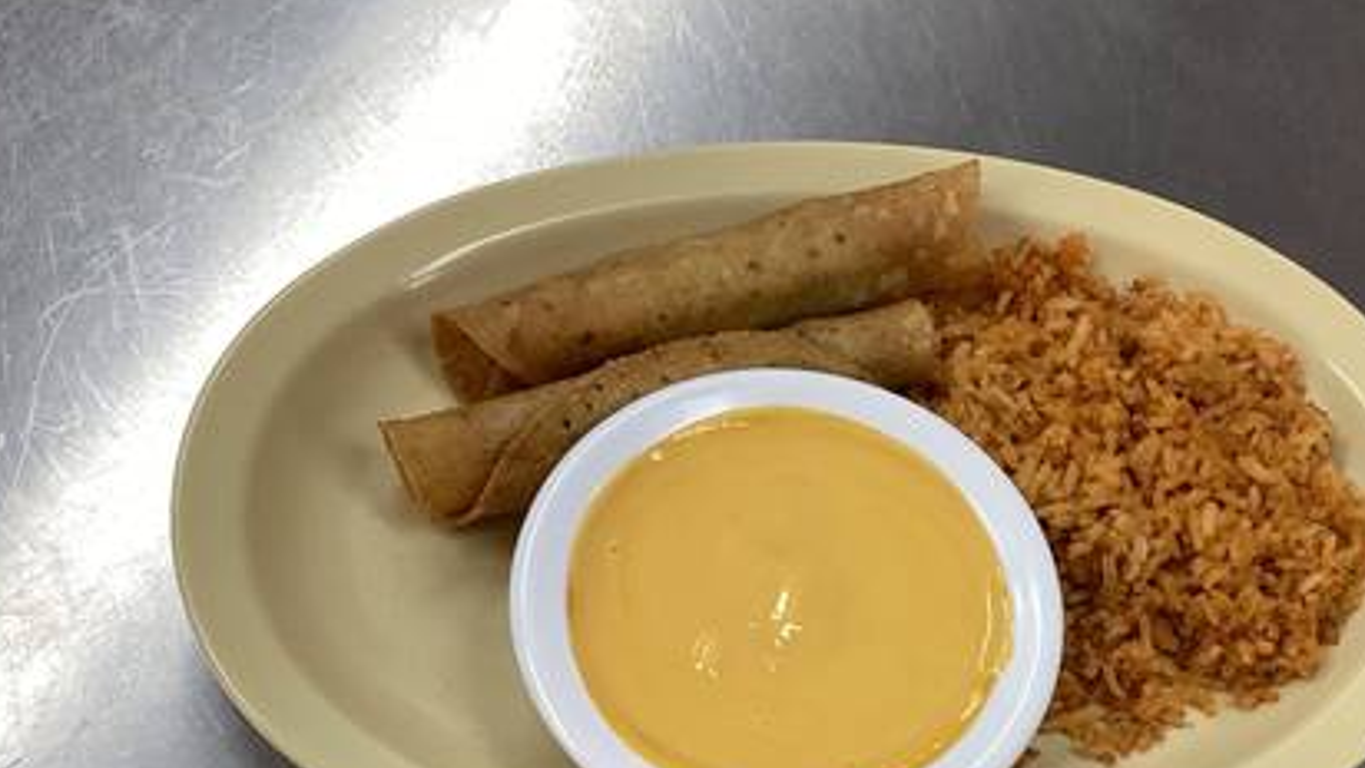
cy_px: 632
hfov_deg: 42.7
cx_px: 818
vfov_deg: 24.5
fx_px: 1738
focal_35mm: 48
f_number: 2.4
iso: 80
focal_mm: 3.3
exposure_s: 1/120
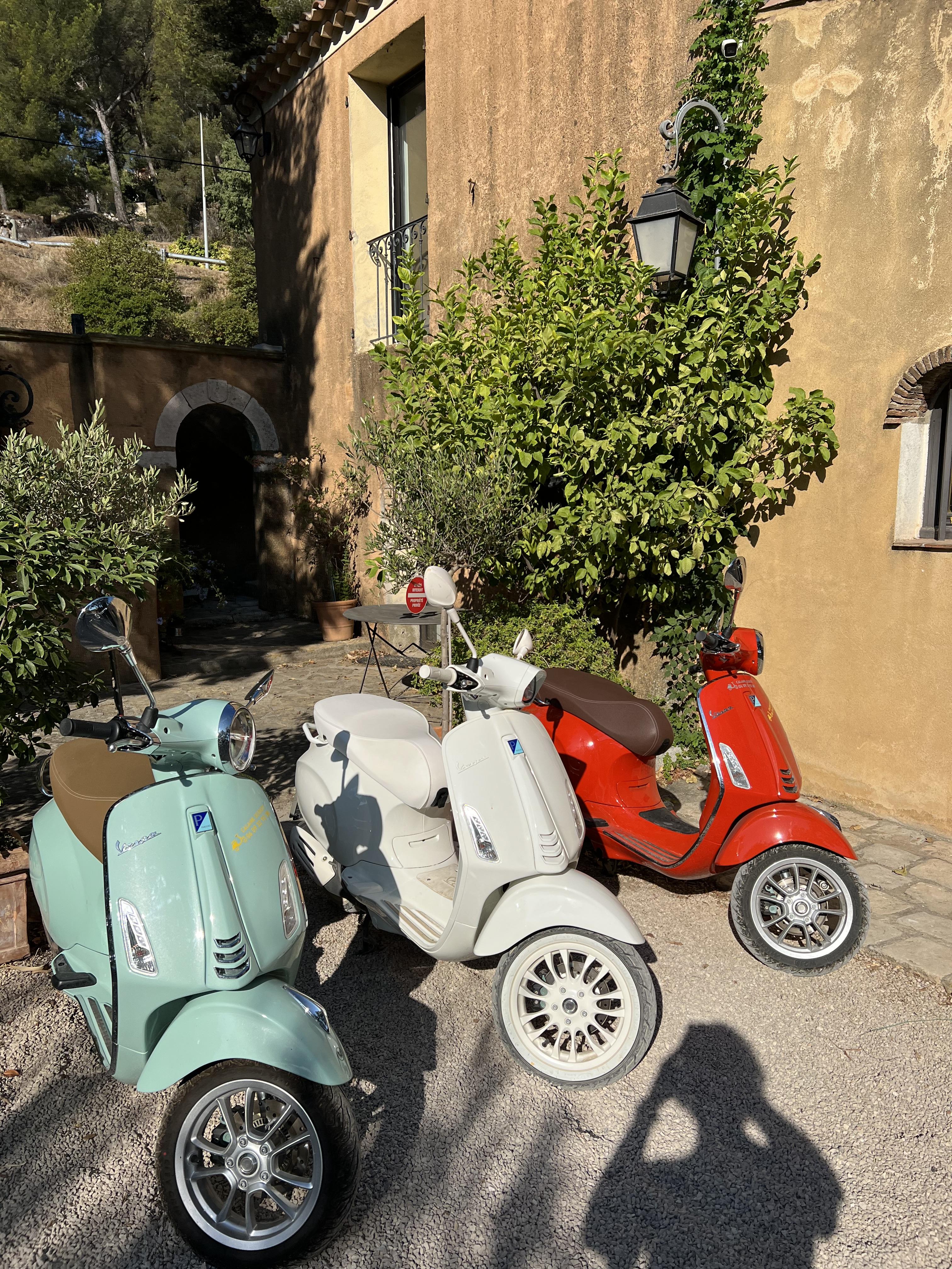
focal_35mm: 26
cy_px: 634
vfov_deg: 67.3
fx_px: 953
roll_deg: -0.1
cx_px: 476
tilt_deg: -9.9
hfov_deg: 53.1
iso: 50
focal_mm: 5.7
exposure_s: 1/6579
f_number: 1.5
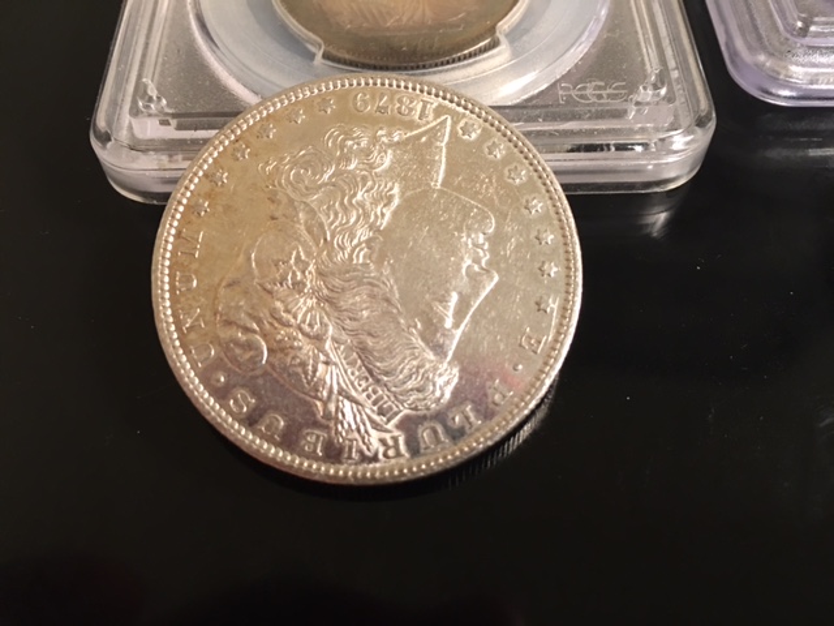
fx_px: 699
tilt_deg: -60.0
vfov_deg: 48.2
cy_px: 313
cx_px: 417
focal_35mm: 29
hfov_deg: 61.7
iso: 100
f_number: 2.2
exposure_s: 1/15
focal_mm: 4.15
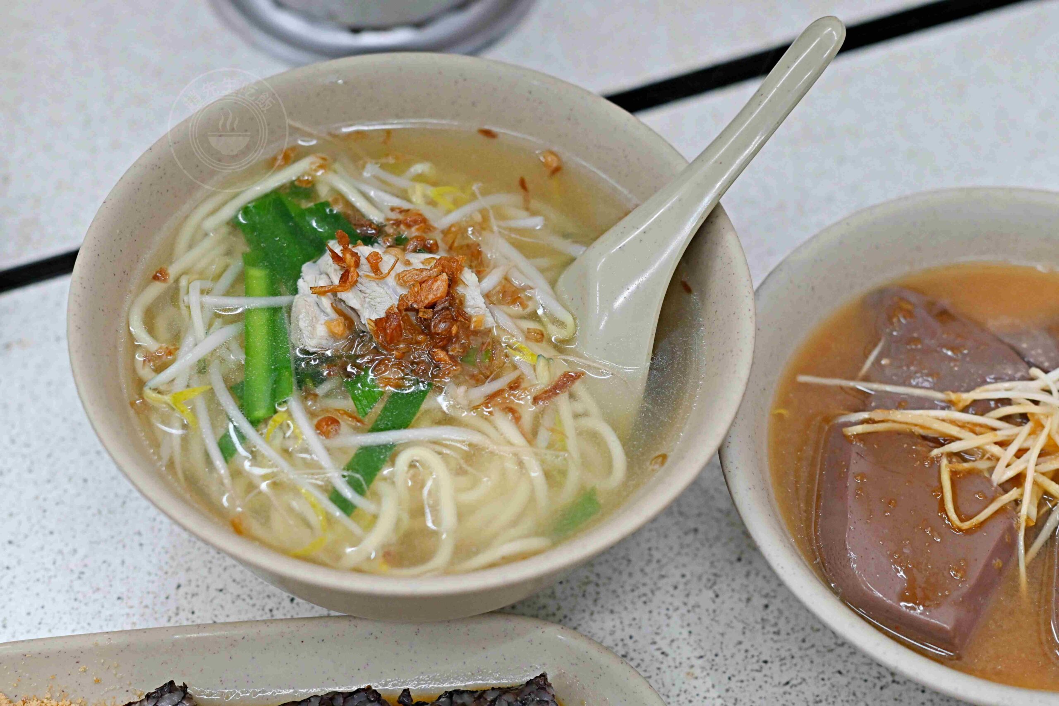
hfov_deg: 27.0
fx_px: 2206
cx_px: 530
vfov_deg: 18.2
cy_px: 353
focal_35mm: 75
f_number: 3.2
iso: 720
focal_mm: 50
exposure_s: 1/200
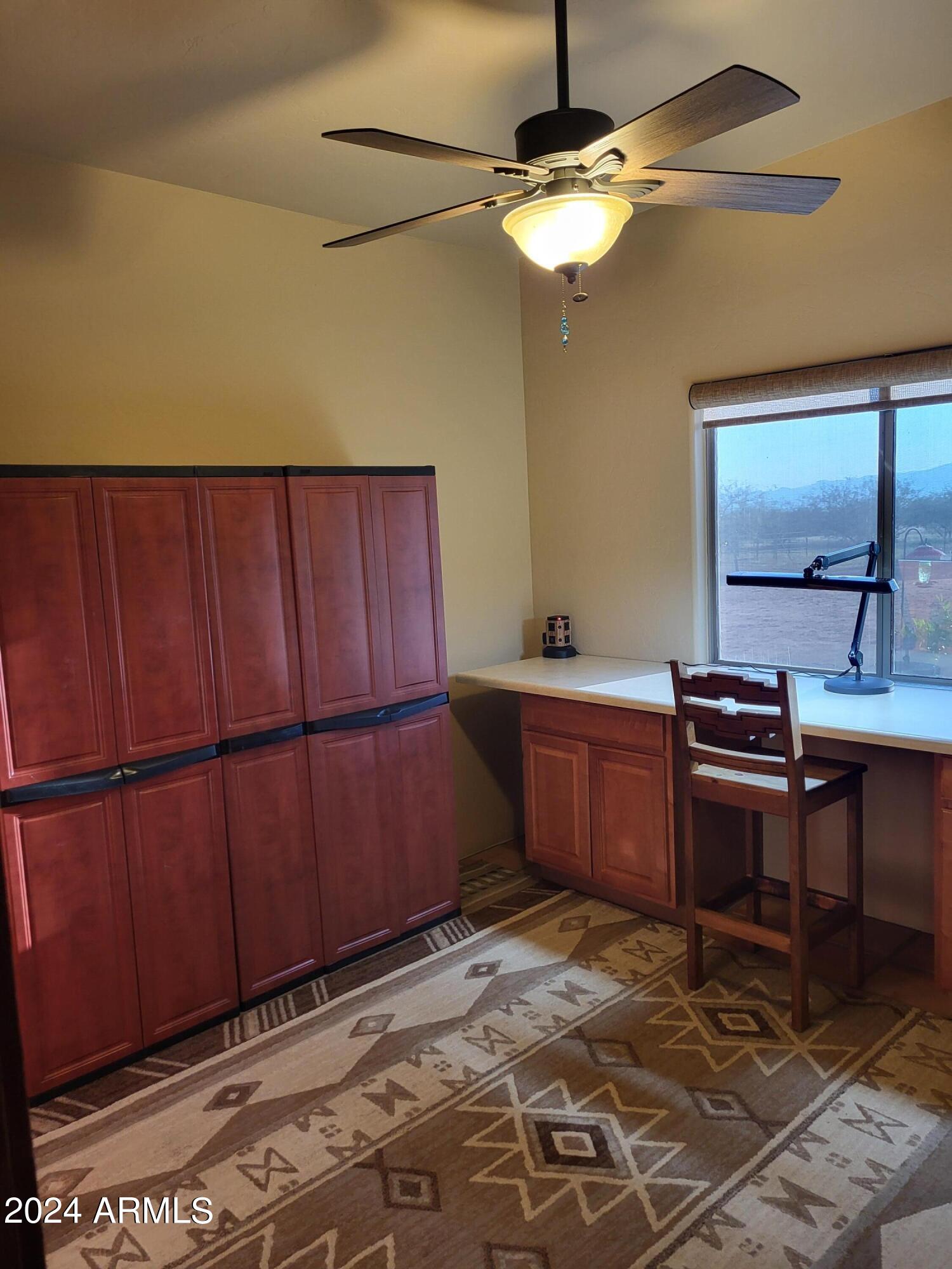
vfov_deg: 67.3
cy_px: 634
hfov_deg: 53.1
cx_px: 476
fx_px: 953
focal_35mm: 26
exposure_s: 1/60
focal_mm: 5.4
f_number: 1.8
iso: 200
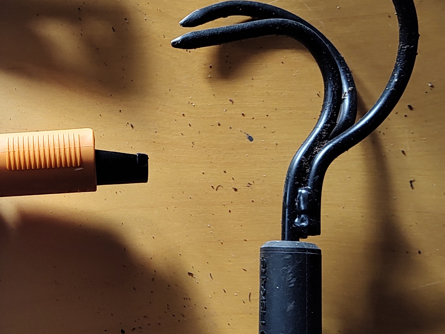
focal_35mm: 62
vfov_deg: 23.7
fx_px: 797
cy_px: 169
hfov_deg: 29.2
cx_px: 4
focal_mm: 5.56
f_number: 1.8
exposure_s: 1/50
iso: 328
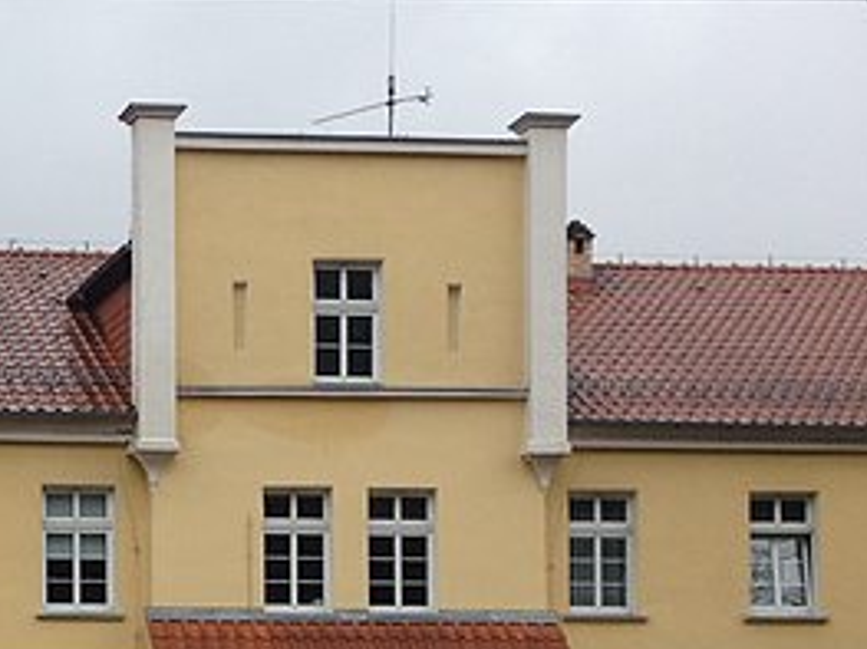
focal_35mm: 120
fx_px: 3004
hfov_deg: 16.1
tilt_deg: +3.6
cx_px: -3
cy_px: 687
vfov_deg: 12.2
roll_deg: +0.4
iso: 50
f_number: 2.4
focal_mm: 4.28
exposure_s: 1/267
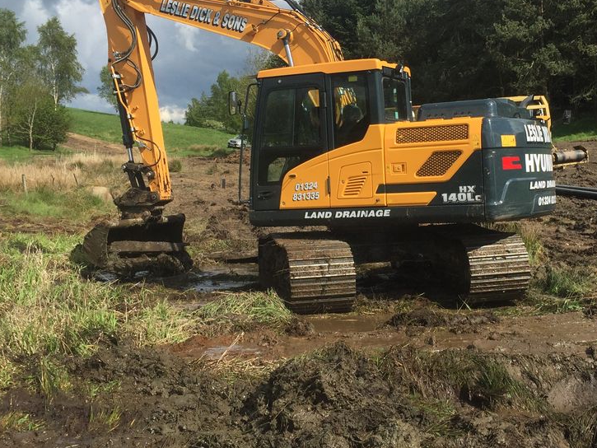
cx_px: 365
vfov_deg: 30.2
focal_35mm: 48
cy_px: 189
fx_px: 828
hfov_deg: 39.4
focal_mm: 4.15
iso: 32
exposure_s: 1/2198
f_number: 2.2
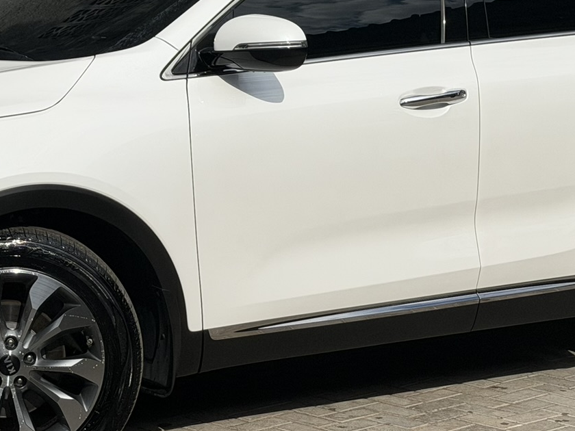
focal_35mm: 117
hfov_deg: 16.8
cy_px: 83
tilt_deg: -4.2
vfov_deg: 12.6
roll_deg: -0.3
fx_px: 1943
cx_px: 236
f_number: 1.78
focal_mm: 6.76
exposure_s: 1/8772
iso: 64
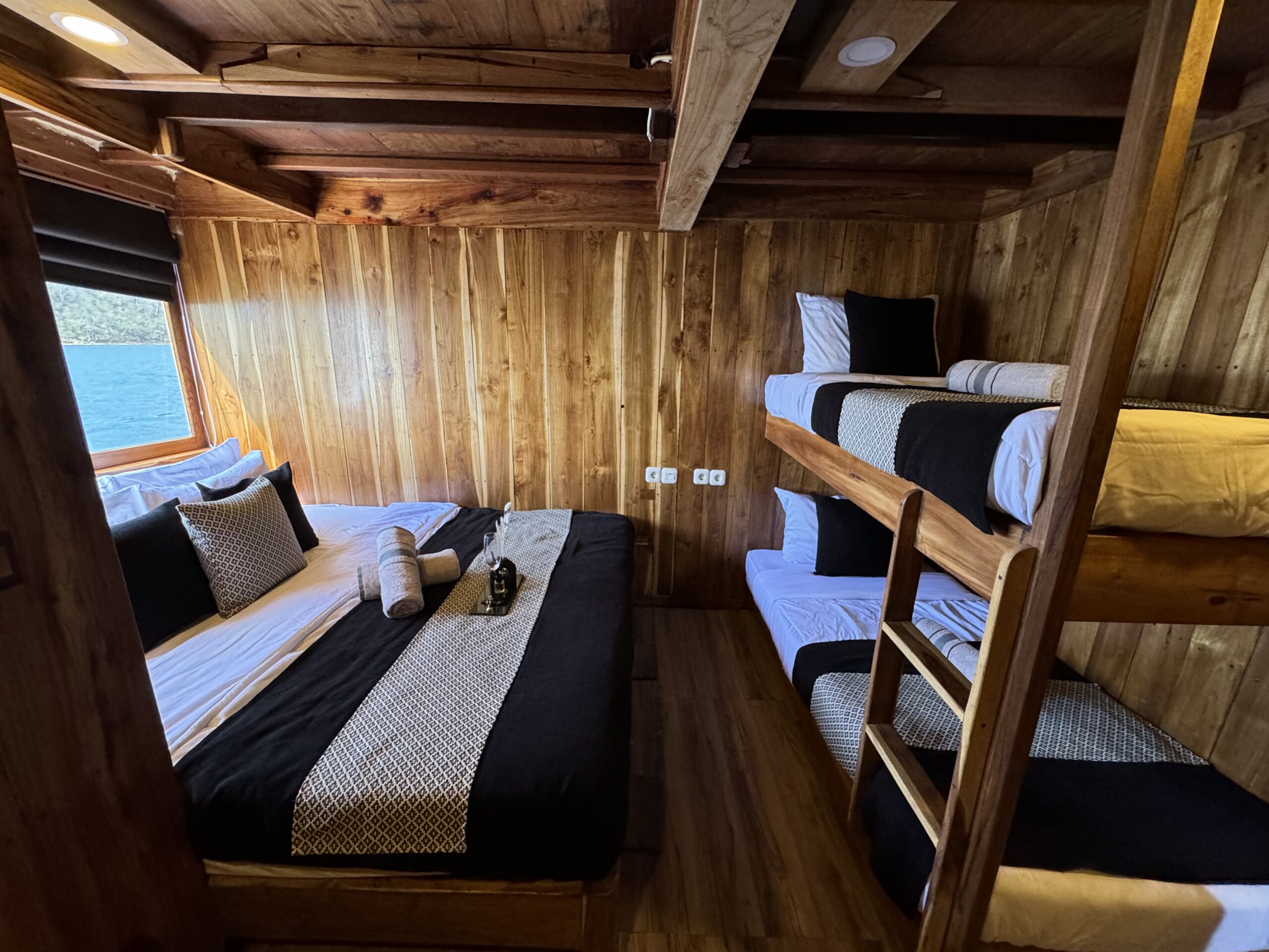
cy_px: 476
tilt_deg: -15.1
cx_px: 634
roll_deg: +0.3
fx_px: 513
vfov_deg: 85.7
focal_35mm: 14
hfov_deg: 102.1
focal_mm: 2.22
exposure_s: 1/87
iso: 320
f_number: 2.2
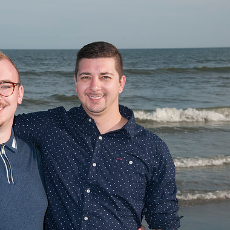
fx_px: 759
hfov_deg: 17.1
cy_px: 115
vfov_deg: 17.2
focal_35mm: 101
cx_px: 59
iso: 100
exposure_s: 1/250
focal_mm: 52
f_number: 11
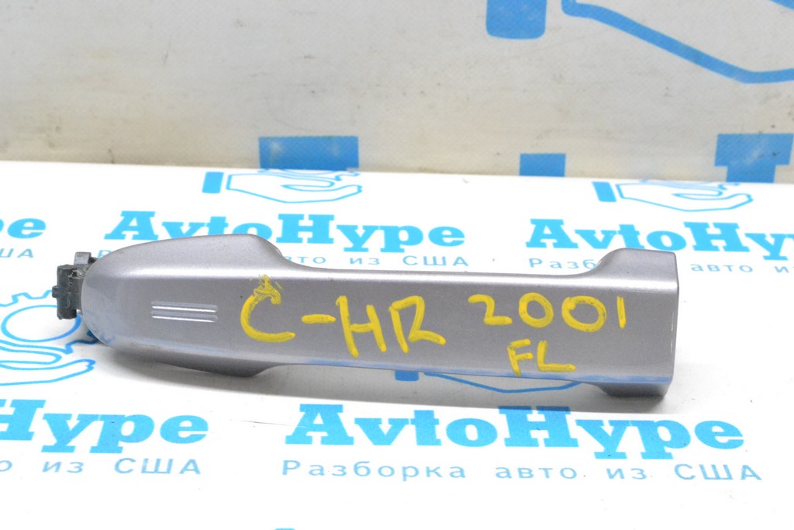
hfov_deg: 31.9
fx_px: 1390
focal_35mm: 63
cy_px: 265
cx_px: 397
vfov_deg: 21.6
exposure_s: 1/100
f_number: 11
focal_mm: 42
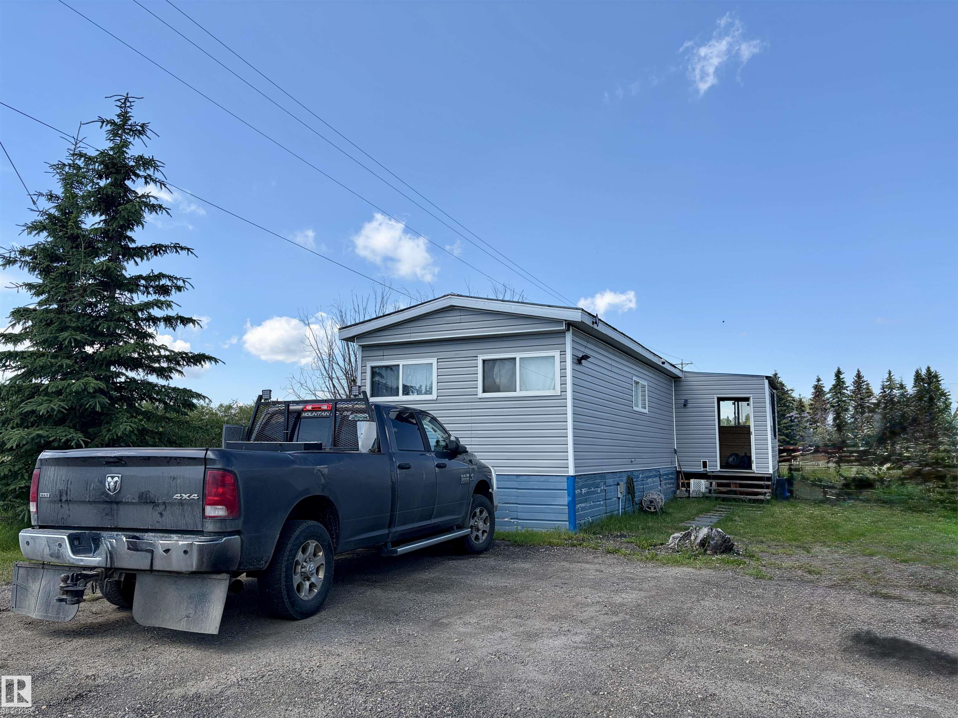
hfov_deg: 67.3
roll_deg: +0.2
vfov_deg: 53.1
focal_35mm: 26
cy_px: 359
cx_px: 479
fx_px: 720
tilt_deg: +8.0
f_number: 1.6
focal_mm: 5.96
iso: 50
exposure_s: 1/2639
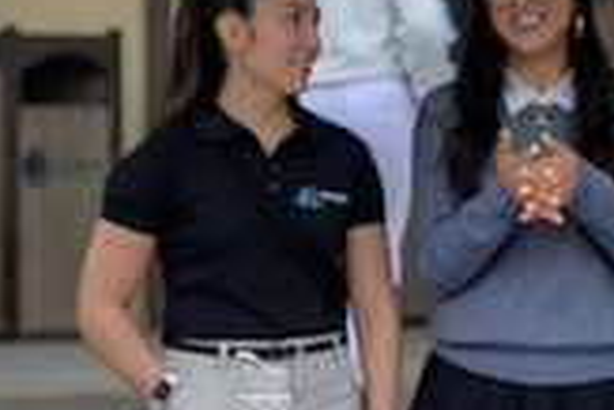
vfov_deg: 5.5
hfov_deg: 8.1
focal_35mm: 249
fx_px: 4251
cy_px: 73
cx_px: 866
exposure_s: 1/200
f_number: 4
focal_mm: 70
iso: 100
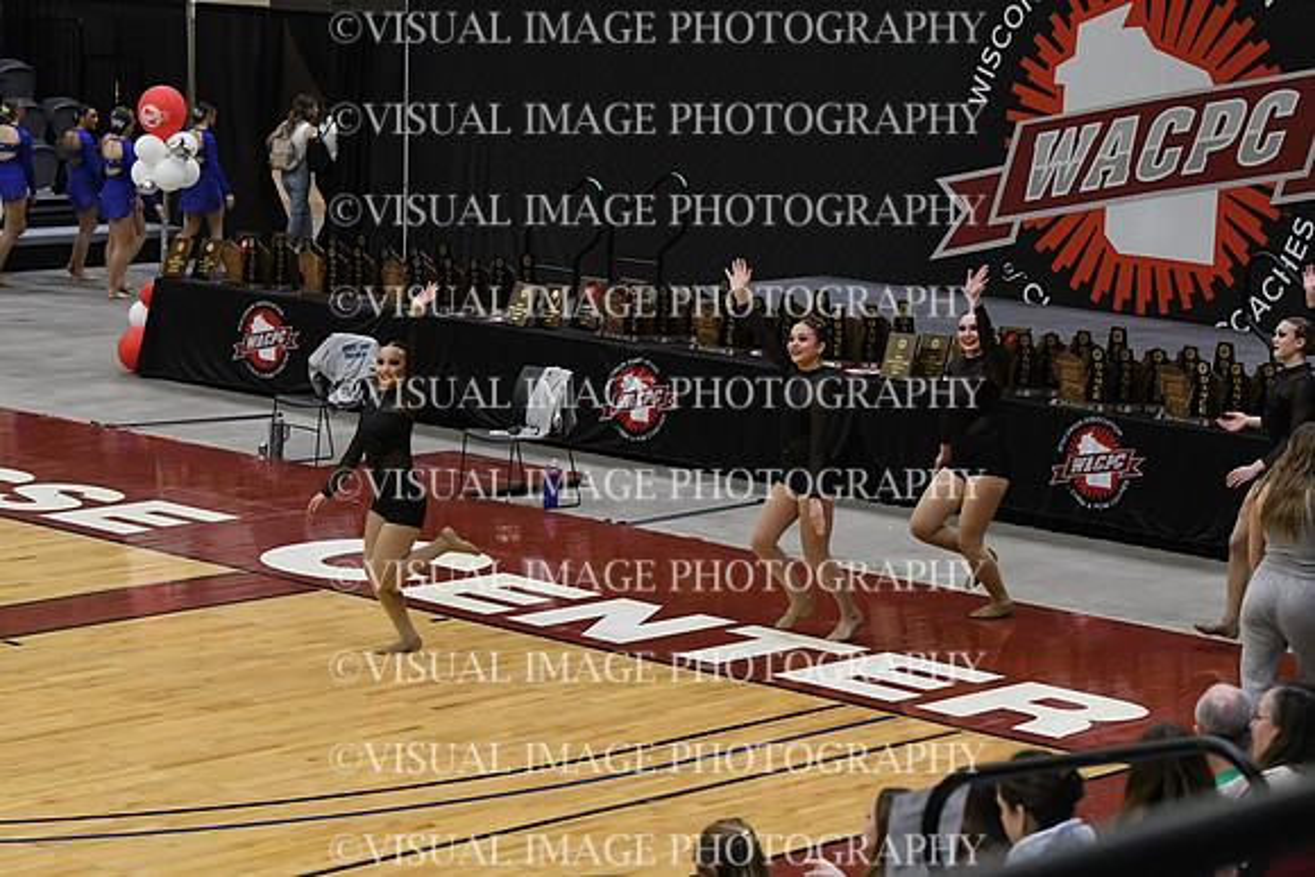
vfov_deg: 13.0
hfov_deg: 19.5
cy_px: 438
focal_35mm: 105
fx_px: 3836
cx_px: 658
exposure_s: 1/500
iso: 5000
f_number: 4
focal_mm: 70
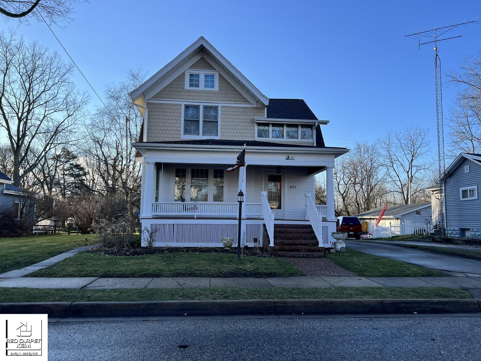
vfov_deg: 53.1
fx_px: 361
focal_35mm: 26
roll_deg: -1.4
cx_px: 240
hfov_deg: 67.3
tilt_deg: +6.0
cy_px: 180
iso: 50
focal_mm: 5.7
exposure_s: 1/1553
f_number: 1.5
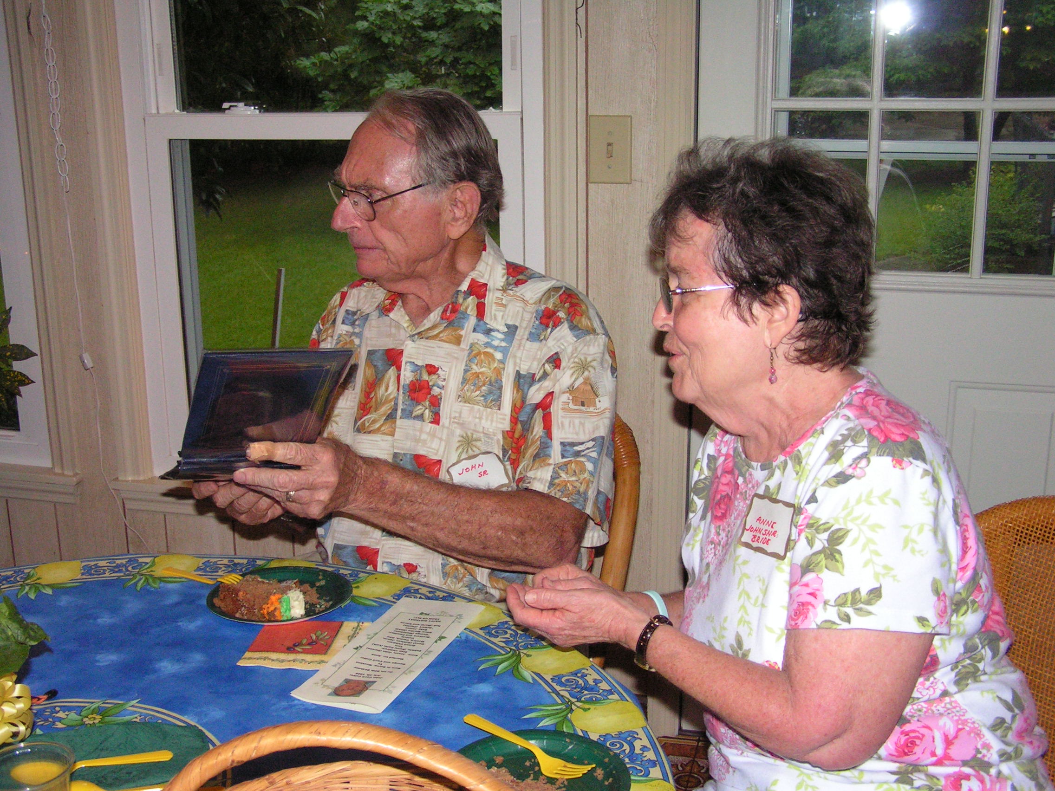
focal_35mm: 41
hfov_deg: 45.8
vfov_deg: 35.1
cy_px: 396
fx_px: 1250
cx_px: 528
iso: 200
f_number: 2.8
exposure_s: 1/50
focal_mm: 6.8
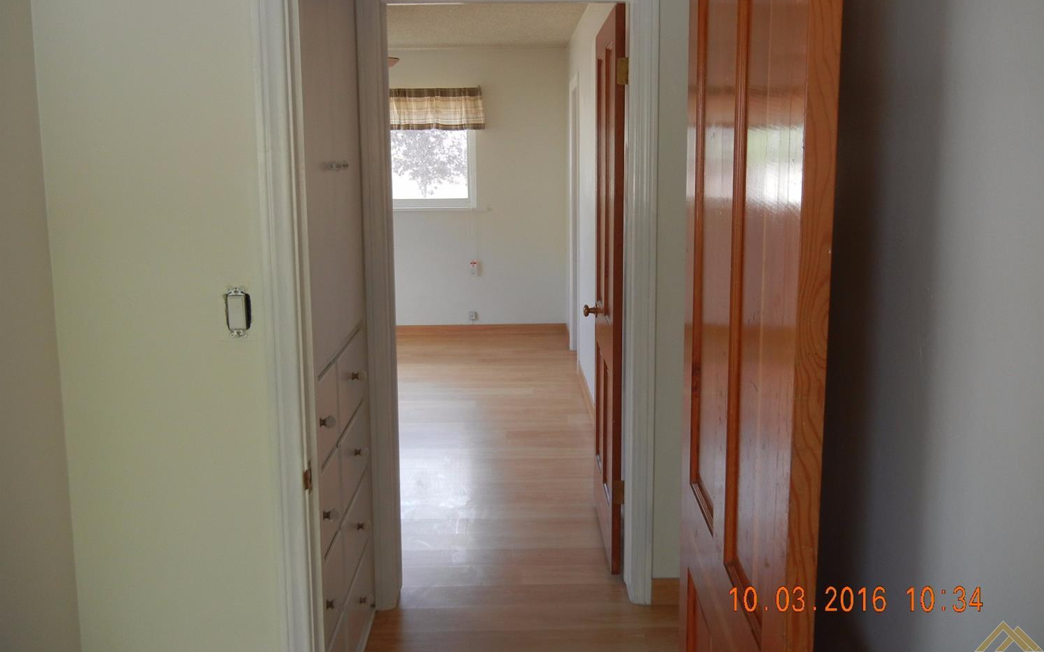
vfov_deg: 39.4
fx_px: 910
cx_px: 525
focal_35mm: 32
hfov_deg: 59.7
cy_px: 288
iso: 160
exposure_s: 1/39.6
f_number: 3.5
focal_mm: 5.4
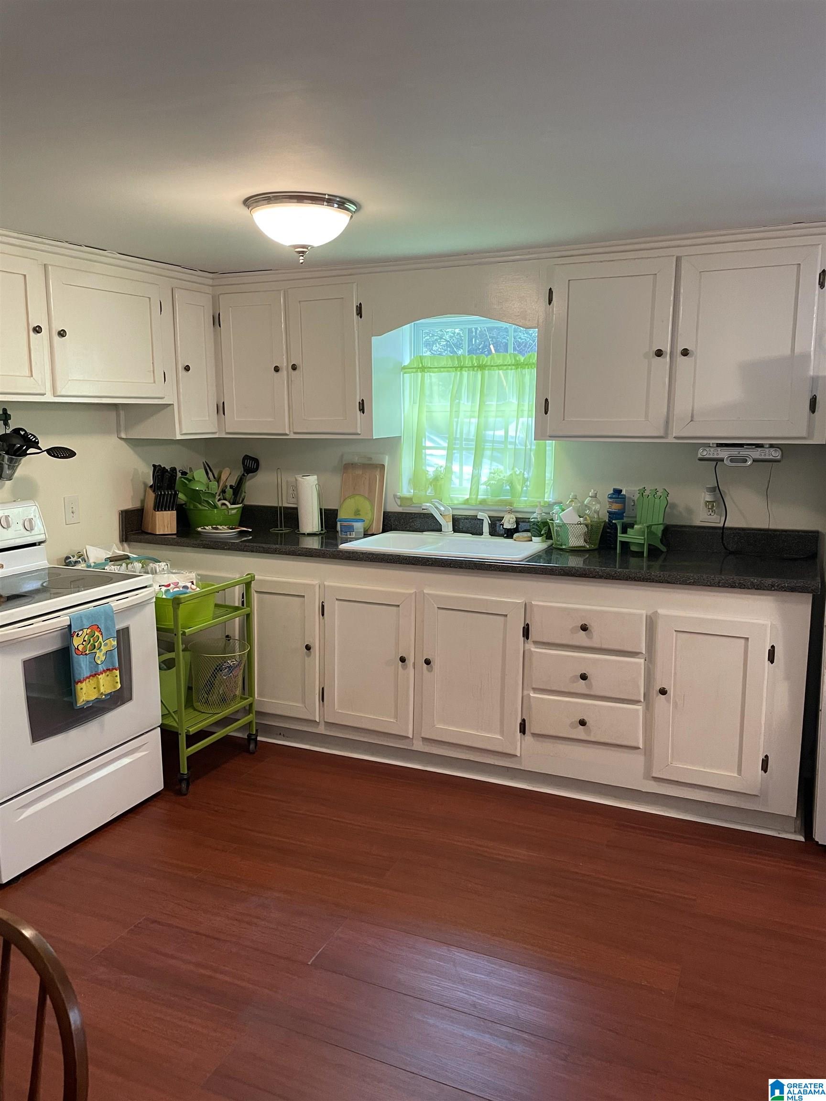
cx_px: 413
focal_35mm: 26
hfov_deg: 53.1
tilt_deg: -8.9
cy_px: 550
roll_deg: -0.5
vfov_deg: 67.3
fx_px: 827
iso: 320
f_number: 1.6
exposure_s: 1/60
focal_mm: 4.2
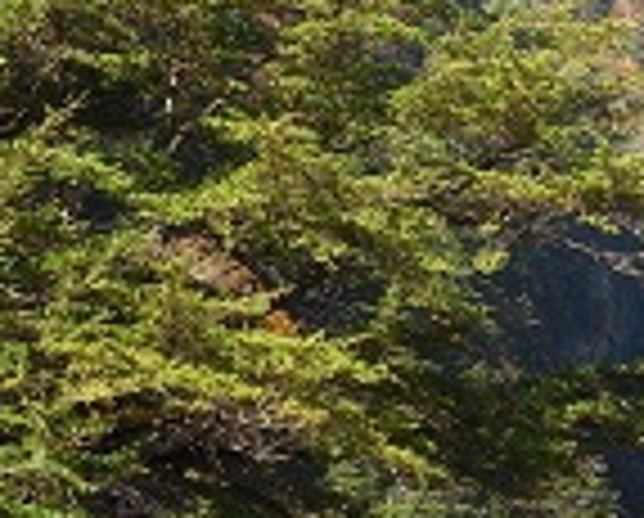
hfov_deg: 12.9
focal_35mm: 147
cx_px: 689
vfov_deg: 10.5
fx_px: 2808
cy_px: 162
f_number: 4.2
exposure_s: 1/250
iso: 125
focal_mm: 9.8
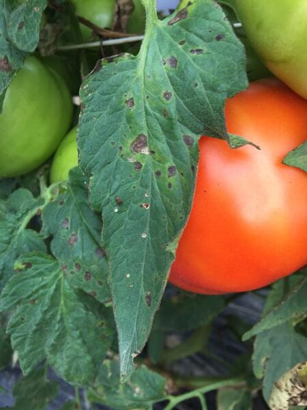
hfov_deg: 48.2
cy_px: 205
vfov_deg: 61.7
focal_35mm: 29
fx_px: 343
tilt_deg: -49.5
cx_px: 154
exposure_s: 1/60
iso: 40
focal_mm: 4.15
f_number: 2.2
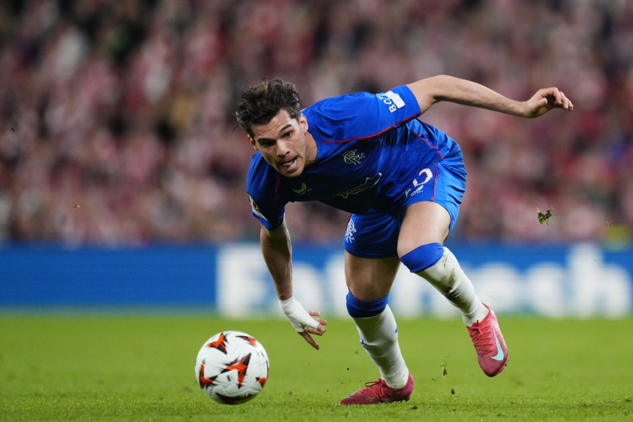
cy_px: 211
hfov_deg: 5.2
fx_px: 7034
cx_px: 316
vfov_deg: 3.4
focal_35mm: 400
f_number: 2.8
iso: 3200
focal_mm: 400
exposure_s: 1/2000
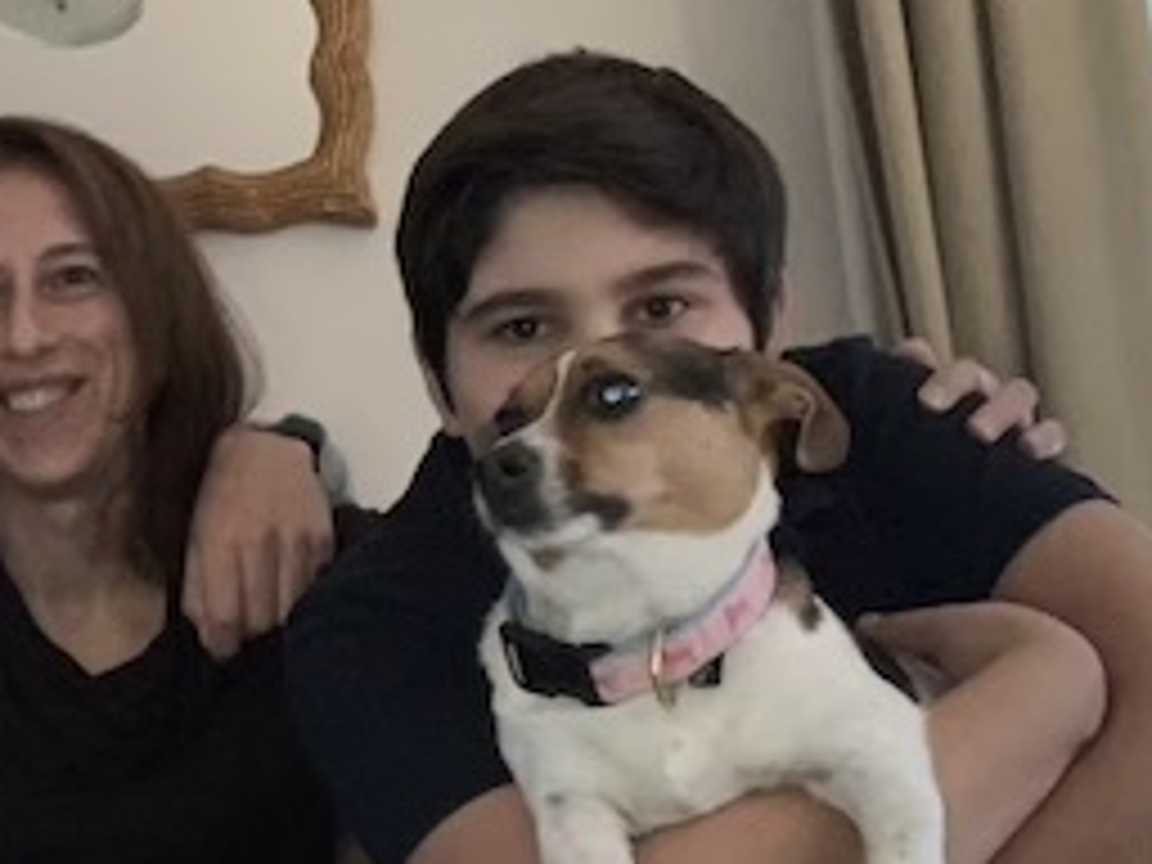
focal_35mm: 63
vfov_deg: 23.1
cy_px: 603
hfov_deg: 29.3
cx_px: 94
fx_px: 2097
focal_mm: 2.87
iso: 320
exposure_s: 1/16
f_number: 2.2
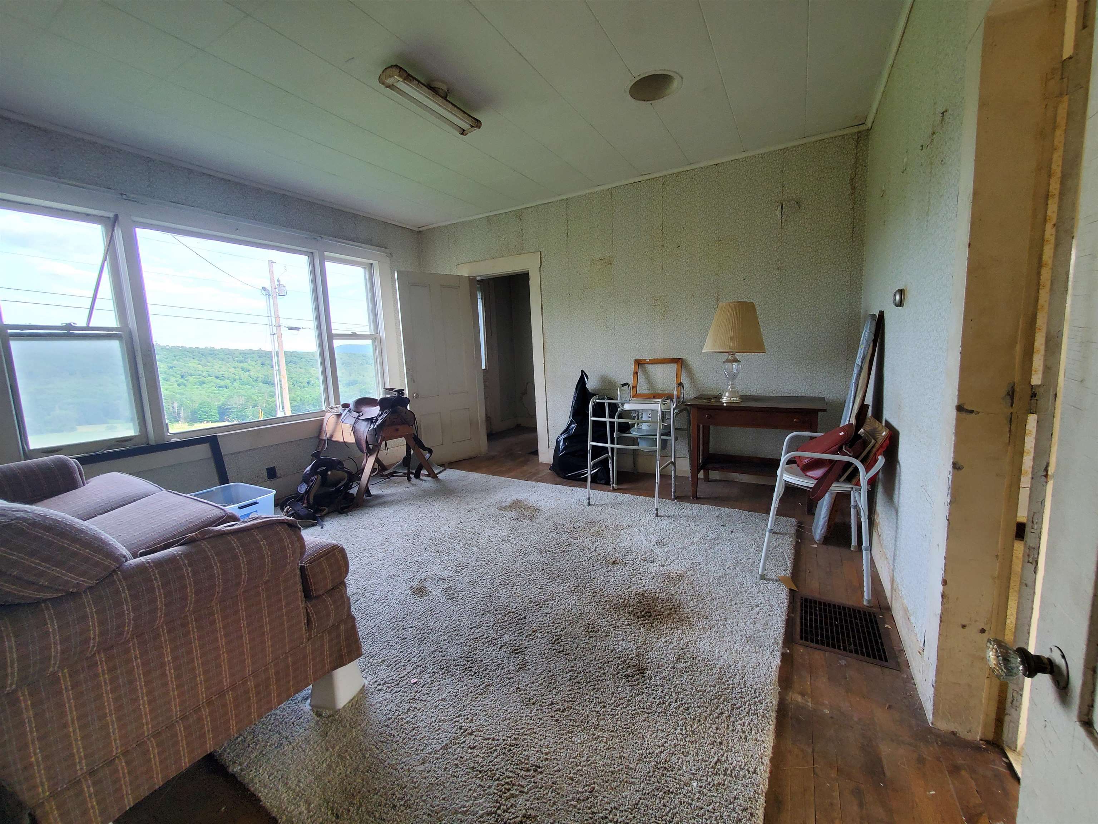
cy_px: 412
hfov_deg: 106.2
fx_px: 412
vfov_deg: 89.9
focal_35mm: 13
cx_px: 549
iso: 200
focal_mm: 1.8
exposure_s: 1/48
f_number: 2.2
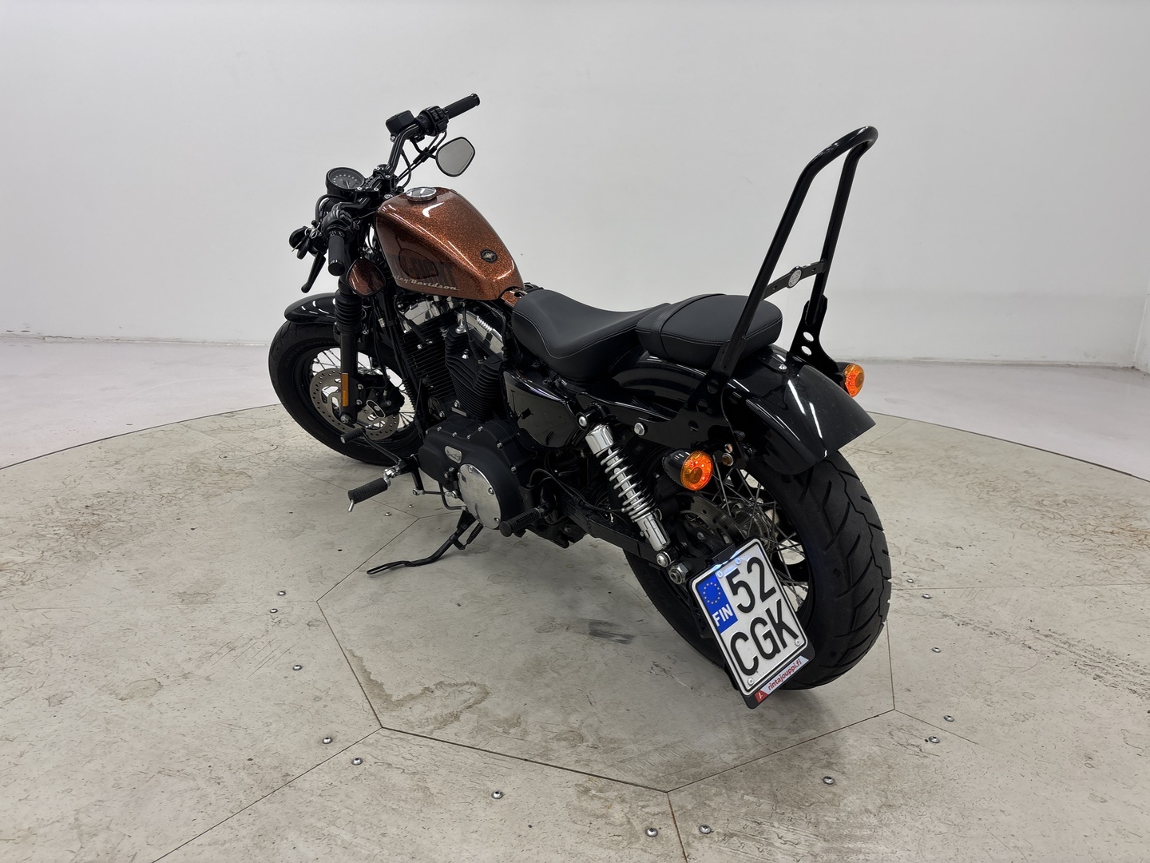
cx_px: 575
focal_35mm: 26
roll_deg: -0.6
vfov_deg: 53.1
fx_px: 864
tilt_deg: -16.1
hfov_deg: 67.3
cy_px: 432
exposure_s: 1/107
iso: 40
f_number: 1.6
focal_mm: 5.96
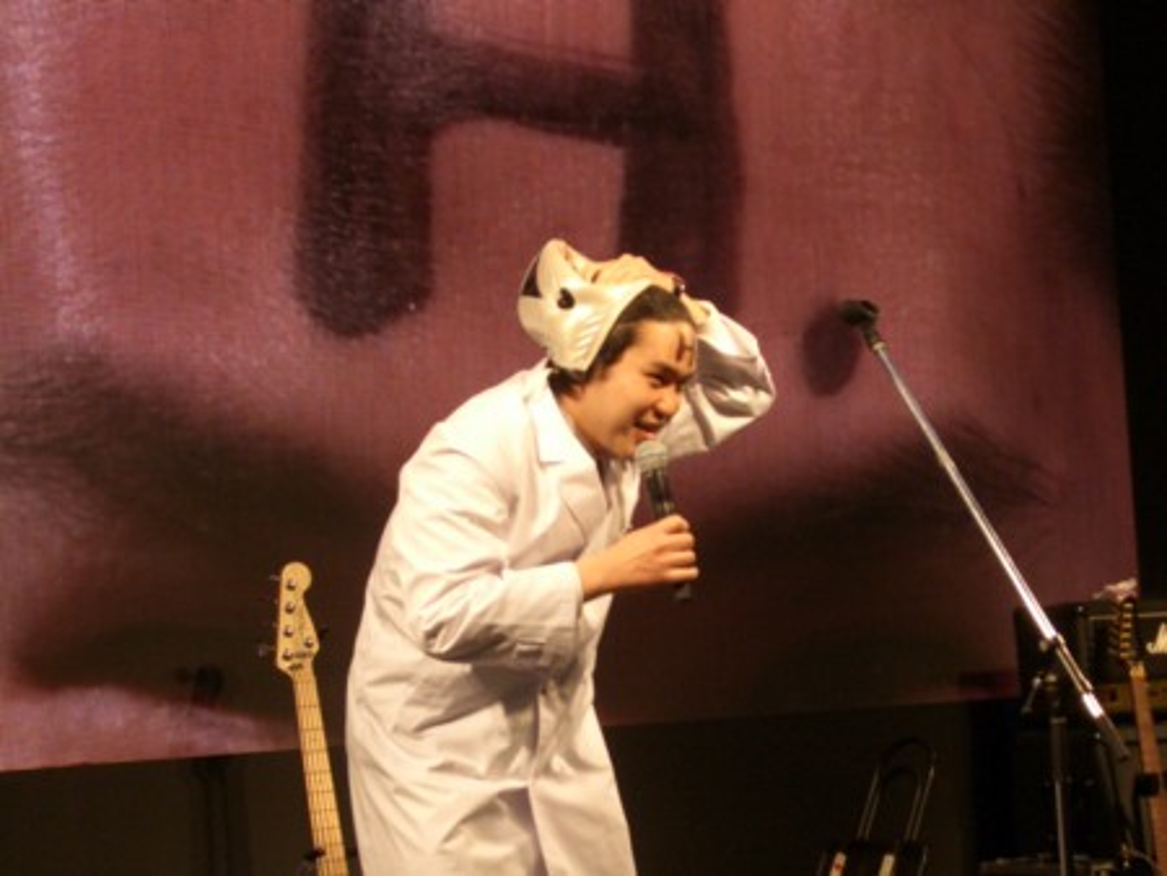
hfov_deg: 22.2
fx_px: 2968
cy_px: 438
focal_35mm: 88
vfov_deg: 16.8
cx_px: 584
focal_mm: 14.6
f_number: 4.4
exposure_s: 1/100
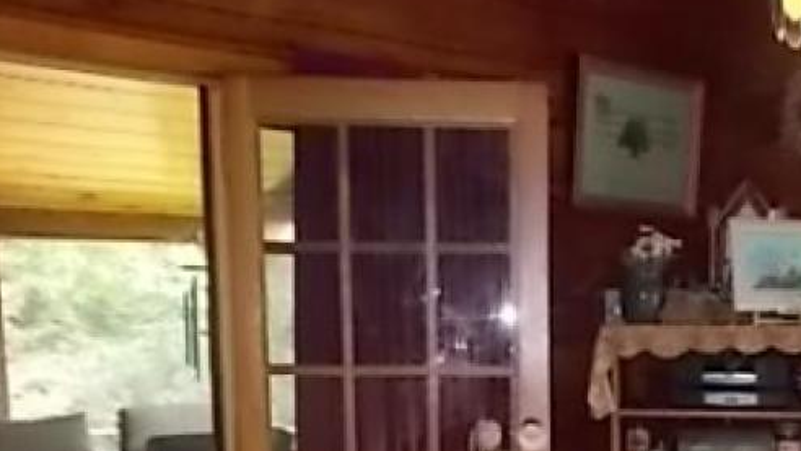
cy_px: 527
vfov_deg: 17.0
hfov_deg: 30.1
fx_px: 1445
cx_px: 663
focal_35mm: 68
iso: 400
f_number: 3.4
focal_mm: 5.3
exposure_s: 1/25
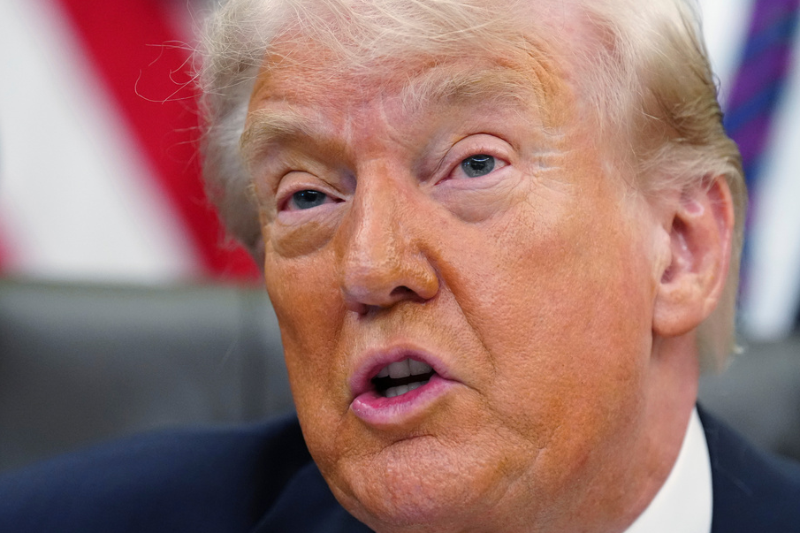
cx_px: 393
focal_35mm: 309
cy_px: 263
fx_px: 6865
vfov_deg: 4.4
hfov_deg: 6.7
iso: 4000
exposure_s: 1/250
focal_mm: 182
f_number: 3.2
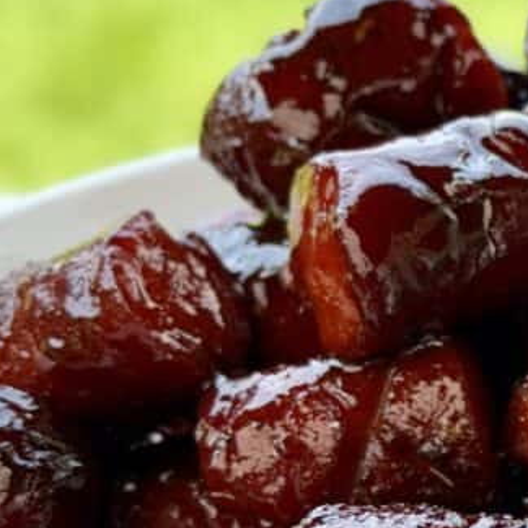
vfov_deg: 11.3
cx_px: 784
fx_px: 2640
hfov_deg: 11.0
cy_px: 516
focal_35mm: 153
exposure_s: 1/778
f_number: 1.78
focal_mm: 6.76
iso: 64
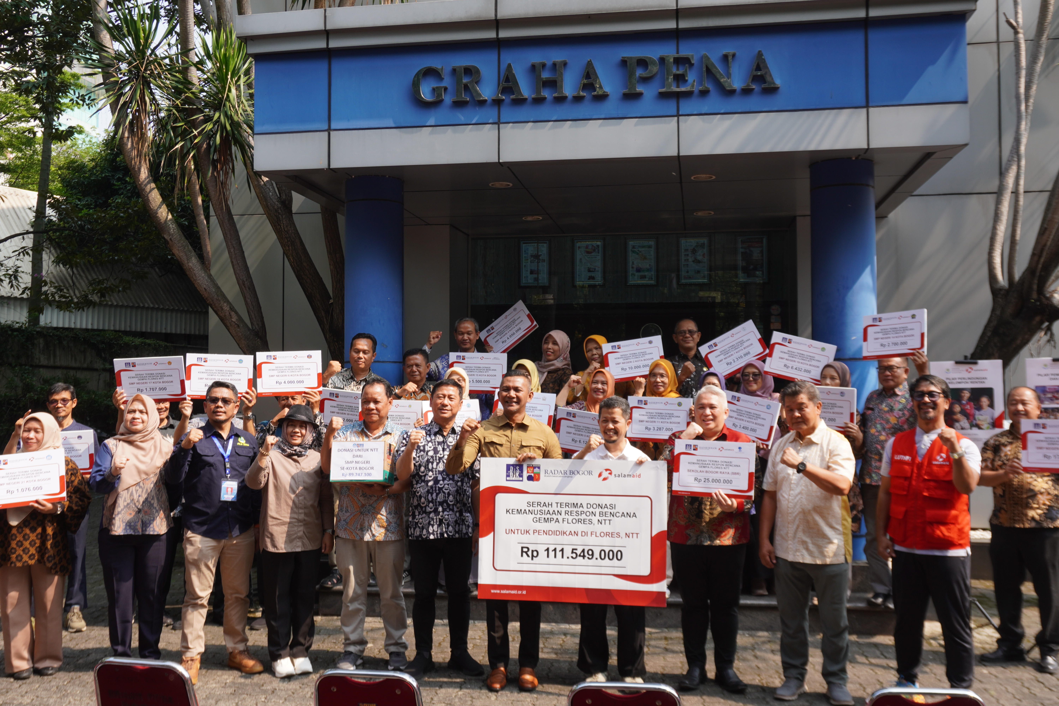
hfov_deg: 55.1
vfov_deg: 38.4
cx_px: 530
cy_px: 353
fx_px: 1015
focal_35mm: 34
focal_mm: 23
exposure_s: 1/100
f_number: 8
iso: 100
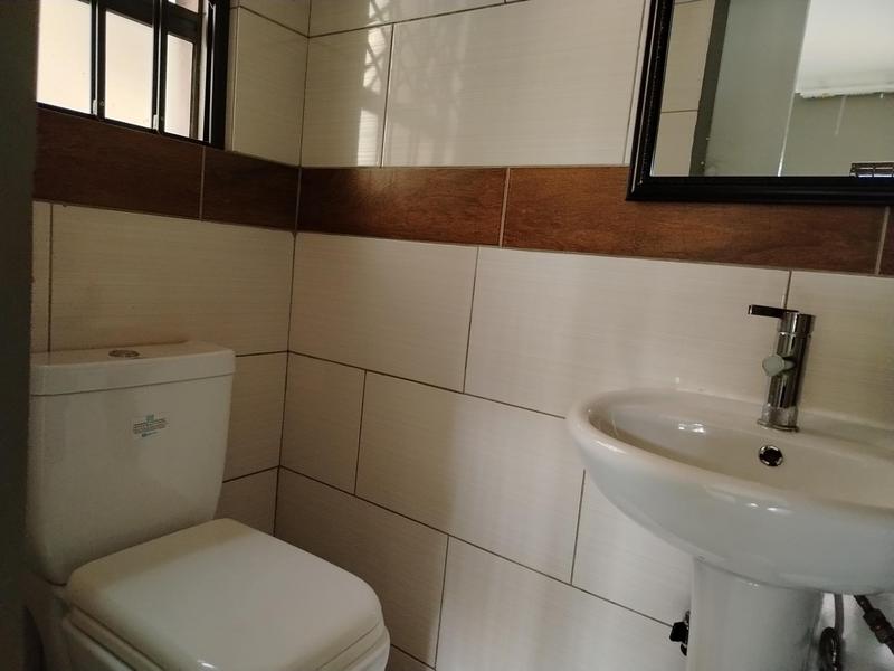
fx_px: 620
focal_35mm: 24
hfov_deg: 71.6
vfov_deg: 56.8
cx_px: 447
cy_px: 336
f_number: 1.75
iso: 4172
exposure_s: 1/100
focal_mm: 5.25
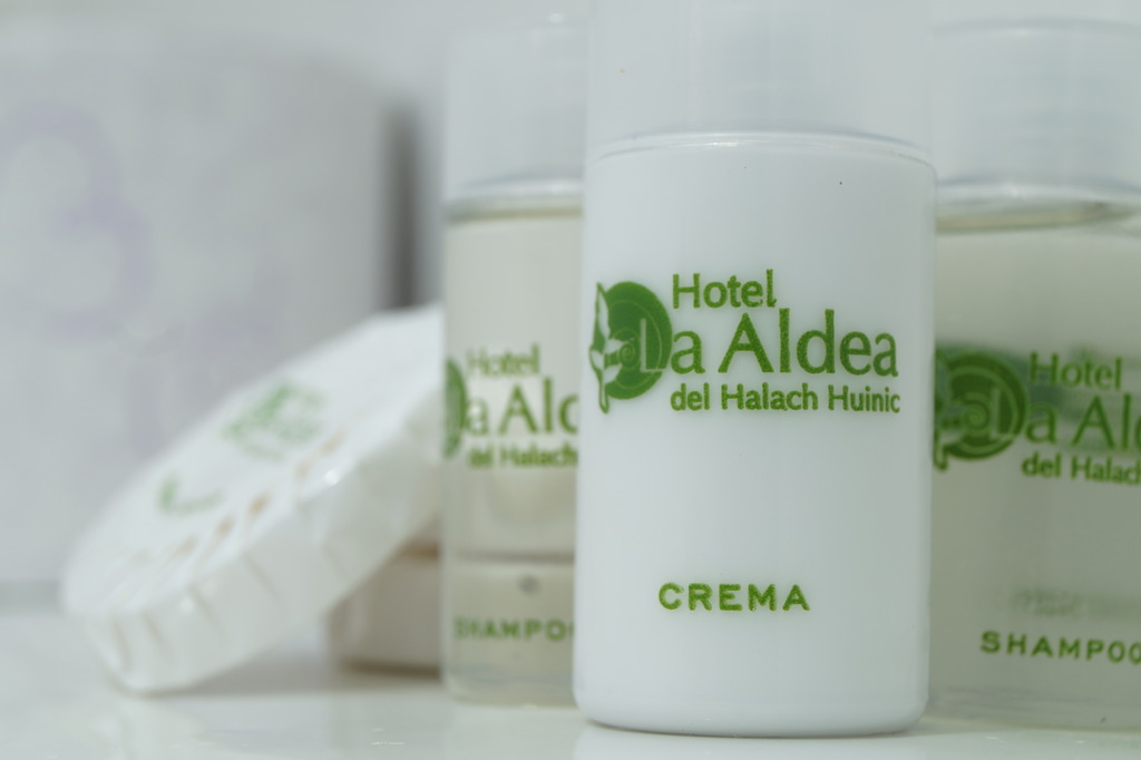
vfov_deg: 16.5
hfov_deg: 24.6
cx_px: 570
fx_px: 2614
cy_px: 380
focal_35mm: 82
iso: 100
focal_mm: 55
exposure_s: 1.6
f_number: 9
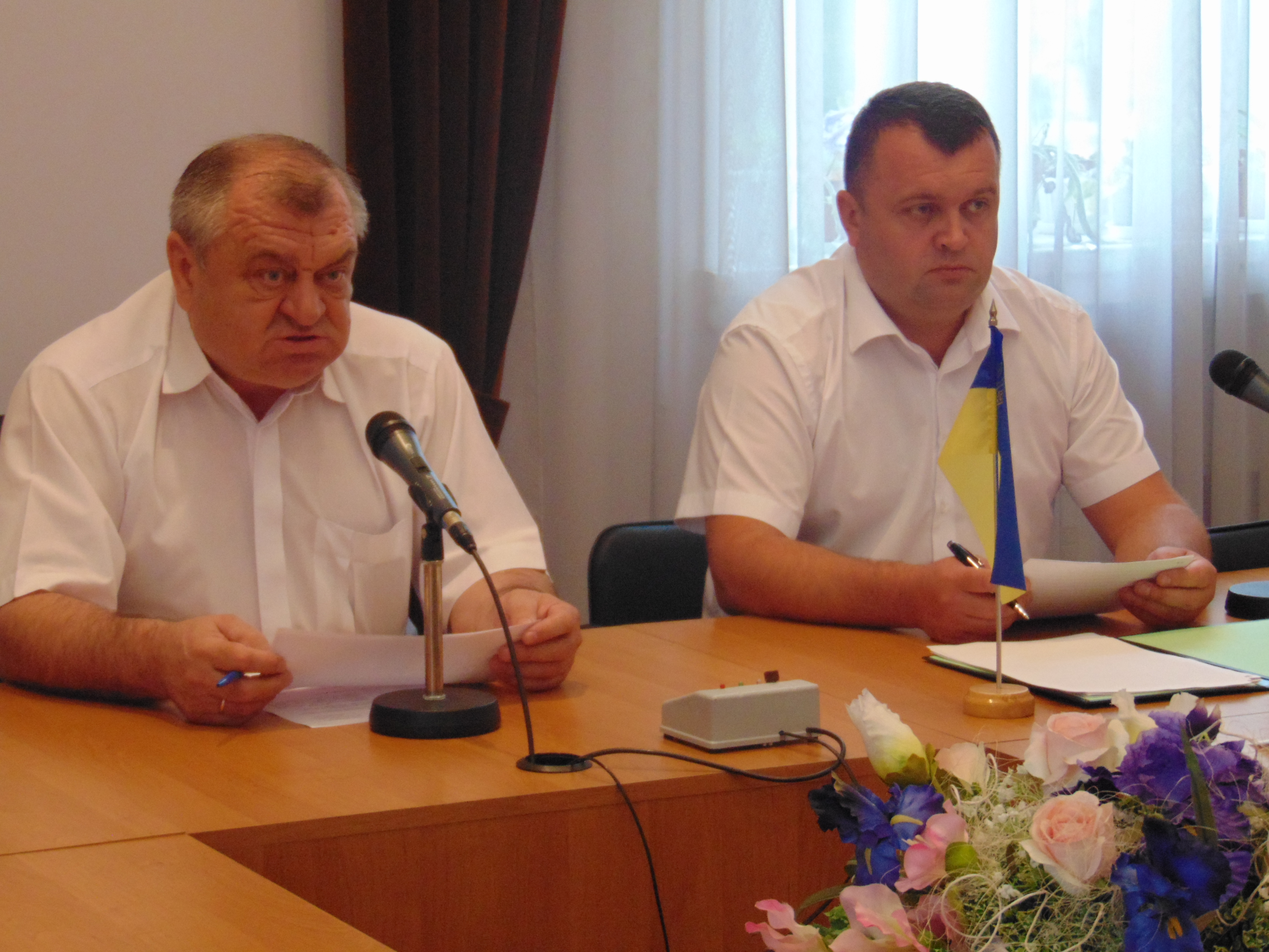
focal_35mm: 108
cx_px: 634
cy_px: 476
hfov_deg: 18.2
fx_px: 3959
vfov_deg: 13.7
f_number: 3.9
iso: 400
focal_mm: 19.4
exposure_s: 1/30
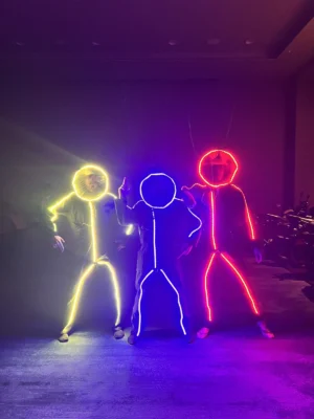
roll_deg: +0.0
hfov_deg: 53.1
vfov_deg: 67.3
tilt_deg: -2.8
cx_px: 157
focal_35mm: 26
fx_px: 314
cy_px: 210
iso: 500
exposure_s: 1/33
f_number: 1.5
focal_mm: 5.7
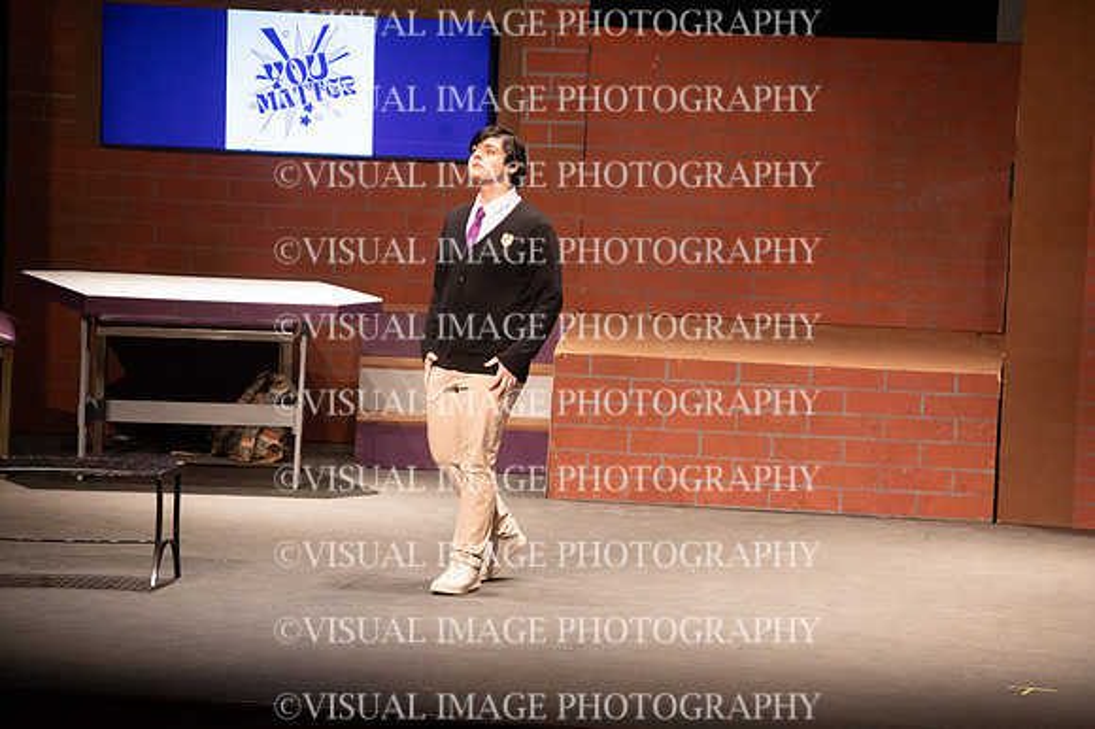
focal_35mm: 320
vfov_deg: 4.3
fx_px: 9727
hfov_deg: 6.4
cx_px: 548
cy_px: 364
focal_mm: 320
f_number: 6.3
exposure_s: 1/200
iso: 7200
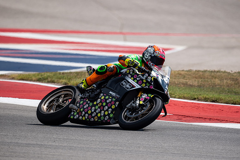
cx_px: 120
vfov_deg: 1.8
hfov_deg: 2.7
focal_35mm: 750
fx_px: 5001
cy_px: 80
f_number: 5.6
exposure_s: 1/2500
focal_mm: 500
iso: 250
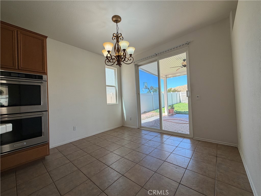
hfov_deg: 102.1
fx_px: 106
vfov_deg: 85.7
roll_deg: +2.6
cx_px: 130
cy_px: 98
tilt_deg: +0.9
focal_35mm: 14
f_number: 2.2
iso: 50
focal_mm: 2.22
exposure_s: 1/120
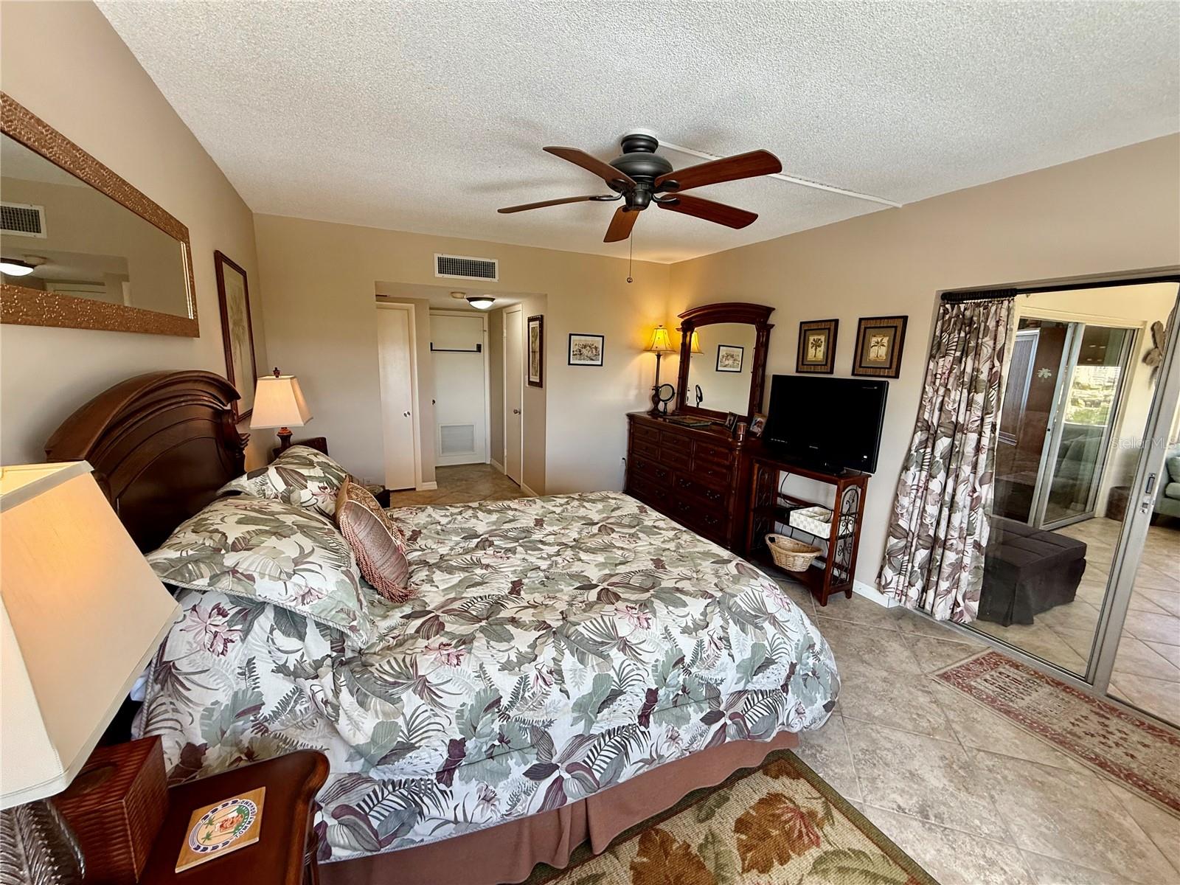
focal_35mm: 14
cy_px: 442
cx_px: 590
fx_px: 477
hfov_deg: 102.1
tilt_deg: -10.7
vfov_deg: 85.7
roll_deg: -1.8
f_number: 2.2
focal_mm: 2.22
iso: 160
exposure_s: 1/120
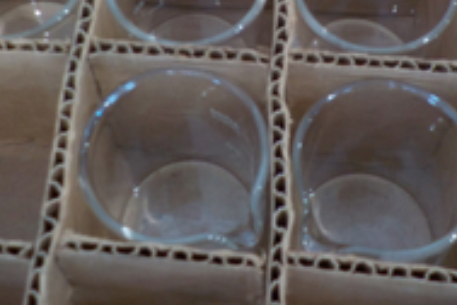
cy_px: -53
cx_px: 254
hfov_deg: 30.5
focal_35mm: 66
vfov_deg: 19.5
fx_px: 838
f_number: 3.3
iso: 180
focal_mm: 4.1
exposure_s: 1/30
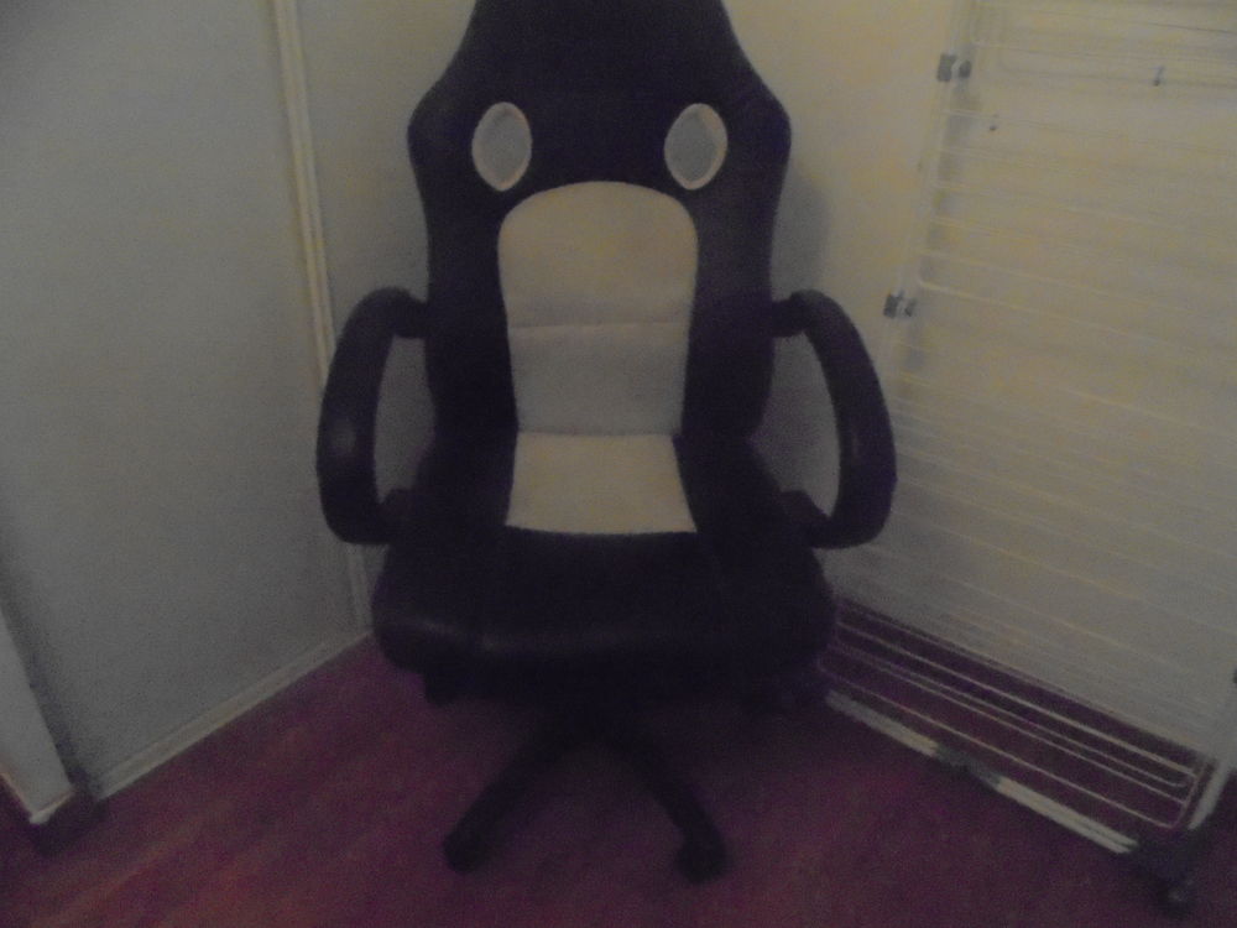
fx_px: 929
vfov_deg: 53.1
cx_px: 618
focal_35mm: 26
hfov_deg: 67.3
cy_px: 464
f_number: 3.5
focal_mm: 4.6
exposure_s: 1/30
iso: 1600
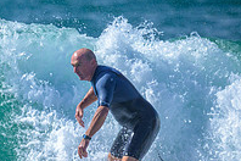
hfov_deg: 0.6
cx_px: -7
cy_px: 106
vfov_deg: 0.4
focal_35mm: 3227
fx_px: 21601
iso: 250
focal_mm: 800
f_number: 6.3
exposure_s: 1/2000
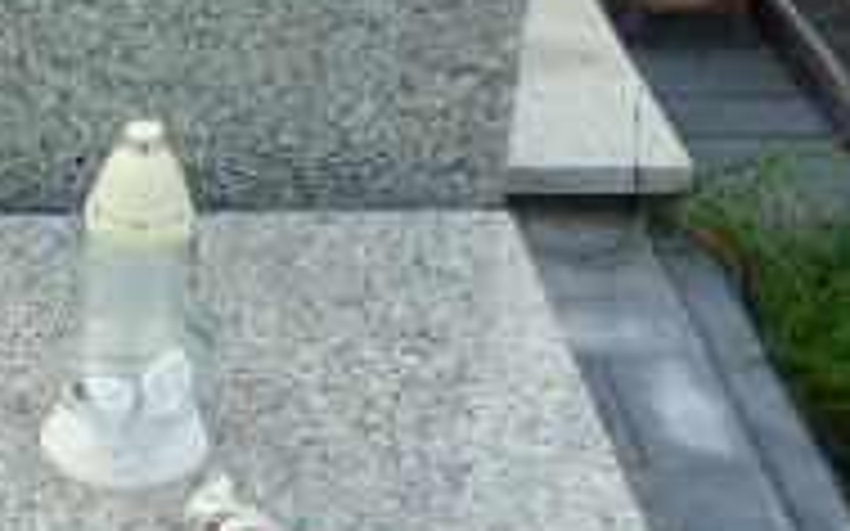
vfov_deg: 12.5
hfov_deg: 19.5
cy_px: 158
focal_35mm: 104
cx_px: 40
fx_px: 2408
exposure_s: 1/160
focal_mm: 5.2
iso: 80
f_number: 3.6
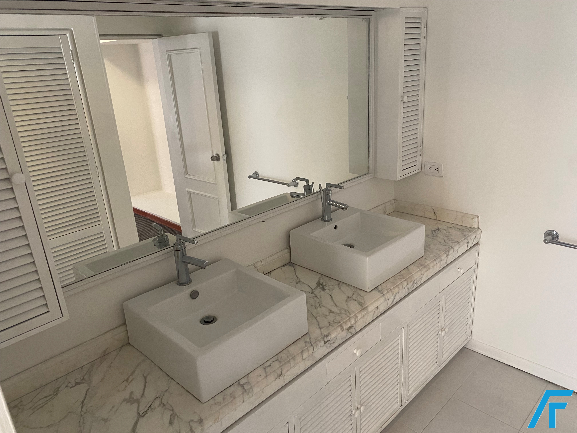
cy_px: 216
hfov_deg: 67.3
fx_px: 433
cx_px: 288
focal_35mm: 26
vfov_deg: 53.1
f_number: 1.8
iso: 250
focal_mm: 4.25
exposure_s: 1/60
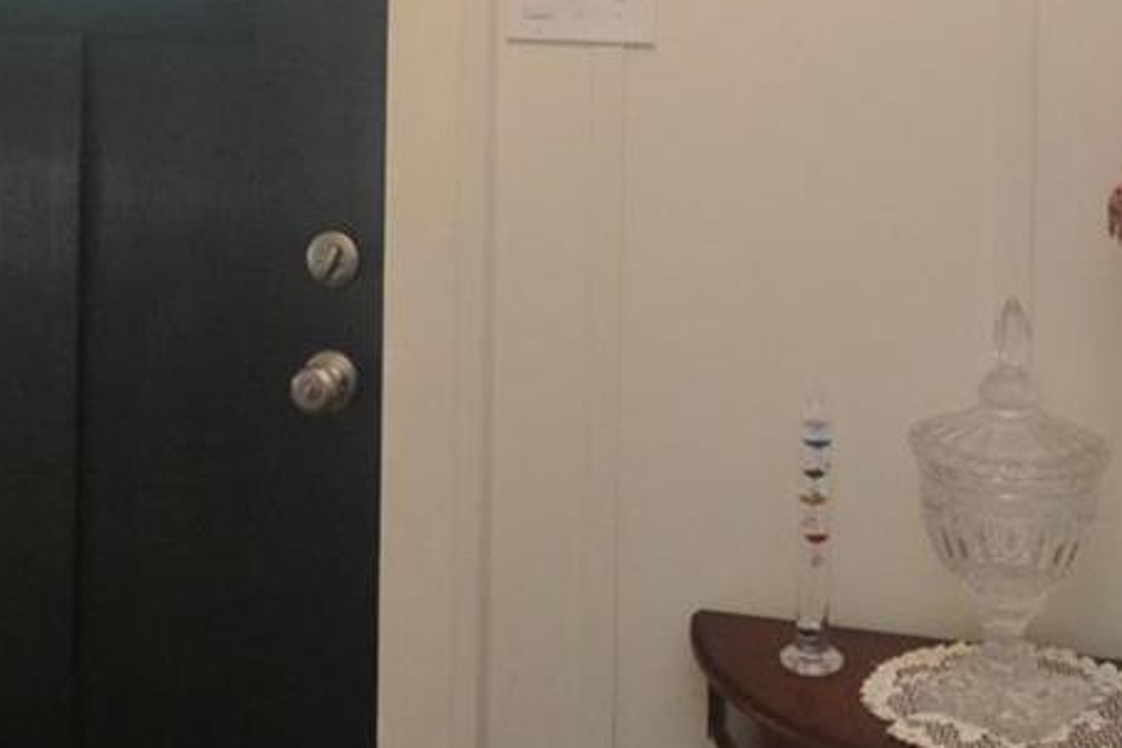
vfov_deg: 23.8
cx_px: 641
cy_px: -84
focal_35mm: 53
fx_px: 1652
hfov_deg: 37.4
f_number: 4
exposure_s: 1/60
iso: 1400
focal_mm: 10
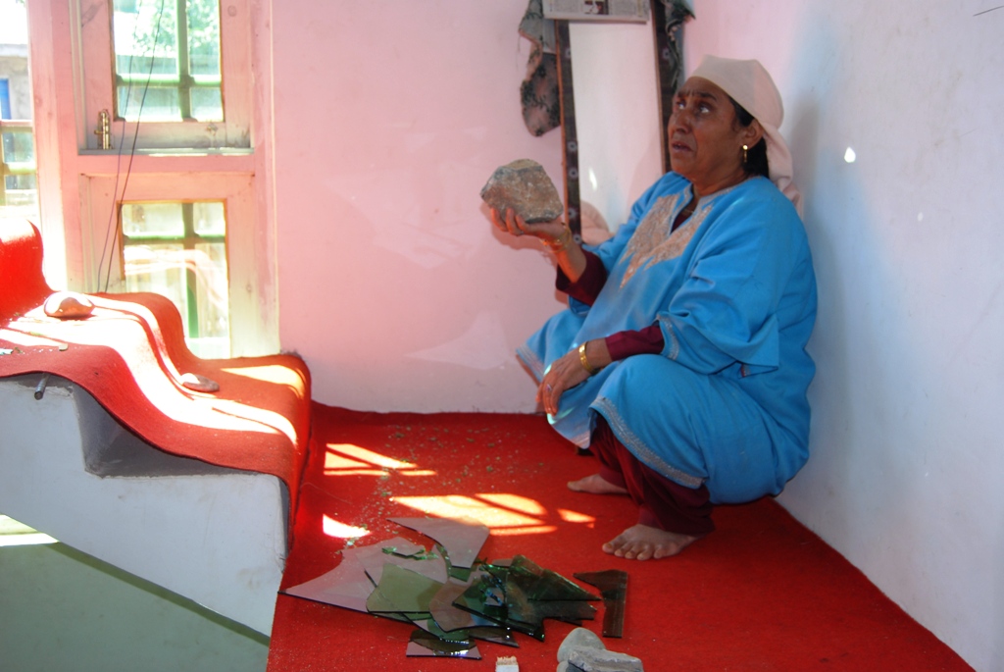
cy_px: 336
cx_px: 502
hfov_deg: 53.1
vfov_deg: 37.0
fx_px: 1005
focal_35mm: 36
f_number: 4
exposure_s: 1/60
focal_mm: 24
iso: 200
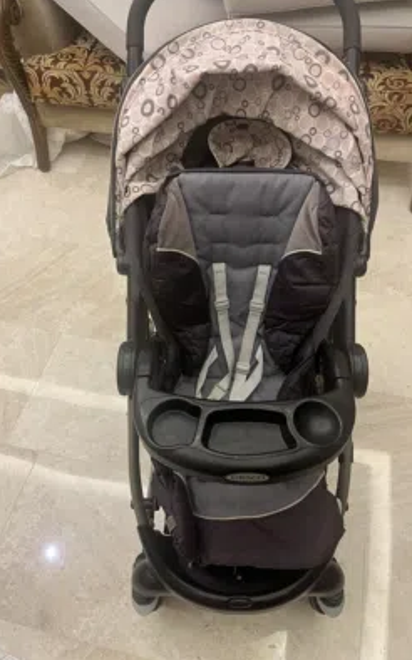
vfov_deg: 66.5
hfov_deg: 44.5
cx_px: 216
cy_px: 328
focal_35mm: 28
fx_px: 503
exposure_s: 1/50
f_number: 1.6
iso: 100
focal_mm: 5.1
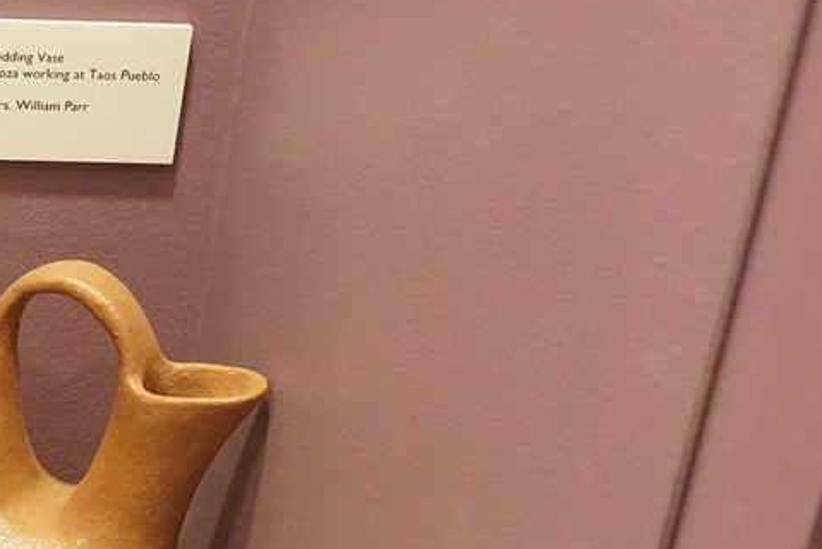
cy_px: 681
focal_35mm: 121
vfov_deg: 11.1
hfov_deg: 15.6
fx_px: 2764
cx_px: -417
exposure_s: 1/100
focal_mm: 29
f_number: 5
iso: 6400
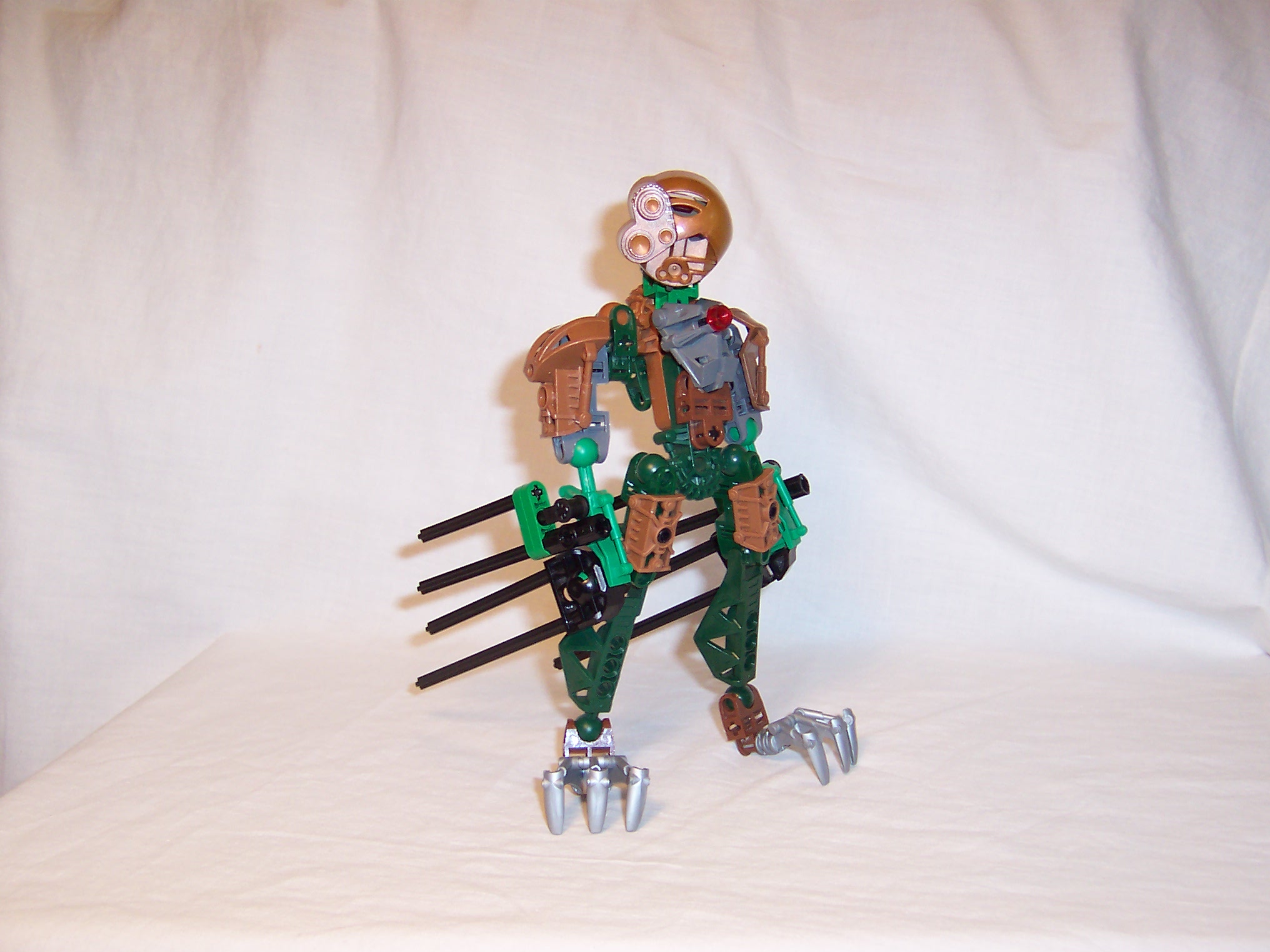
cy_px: 476
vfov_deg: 39.7
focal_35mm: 36
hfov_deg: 51.4
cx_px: 635
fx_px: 1321
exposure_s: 1/60
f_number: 2.8
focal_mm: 5.6
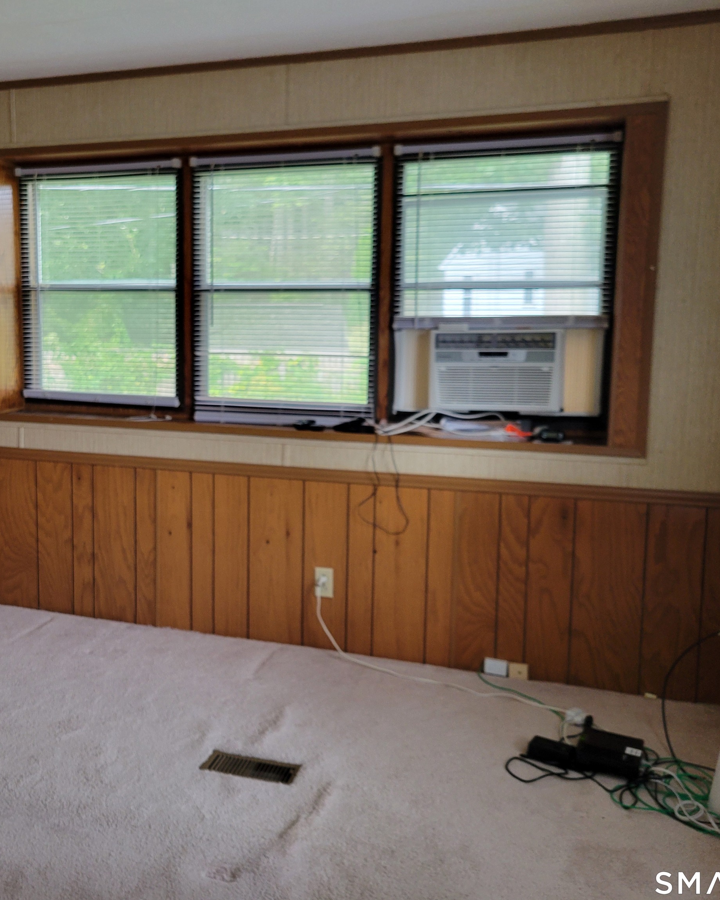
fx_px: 906
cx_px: 232
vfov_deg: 52.8
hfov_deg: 42.7
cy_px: 451
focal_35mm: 34
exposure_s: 1/120
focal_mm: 5.4
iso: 200
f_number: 1.8
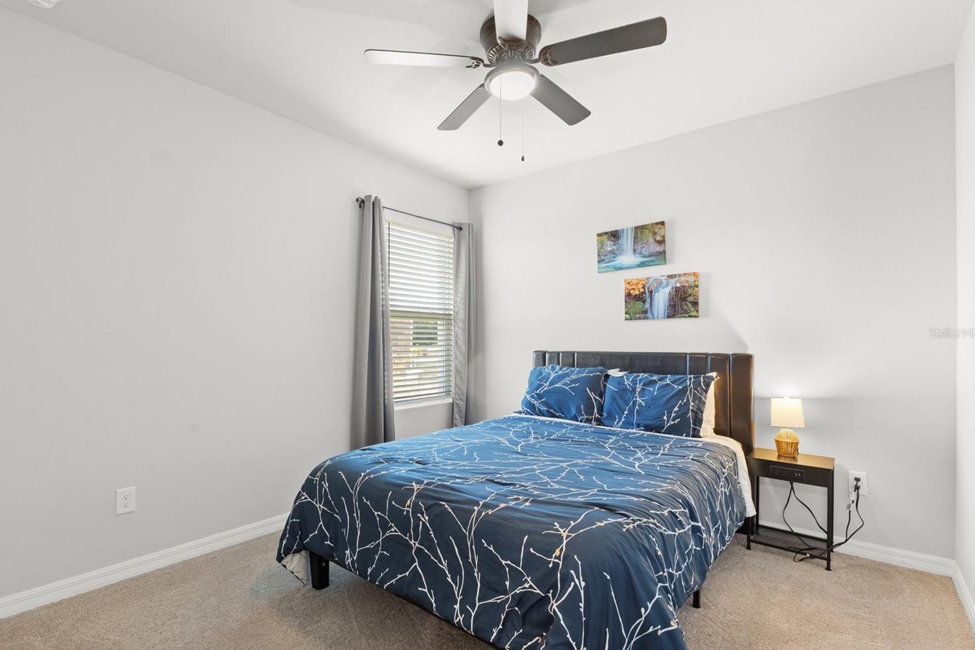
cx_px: 469
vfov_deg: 69.8
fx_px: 466
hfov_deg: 92.5
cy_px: 333
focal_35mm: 17
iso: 400
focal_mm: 10.8
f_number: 7.1
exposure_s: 1
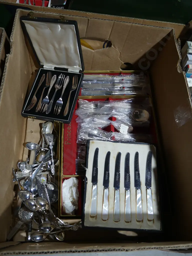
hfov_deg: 49.7
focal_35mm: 28
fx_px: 207
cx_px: 96
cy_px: 128
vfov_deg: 63.4
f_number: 3.5
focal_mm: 14
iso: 200
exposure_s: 1/60
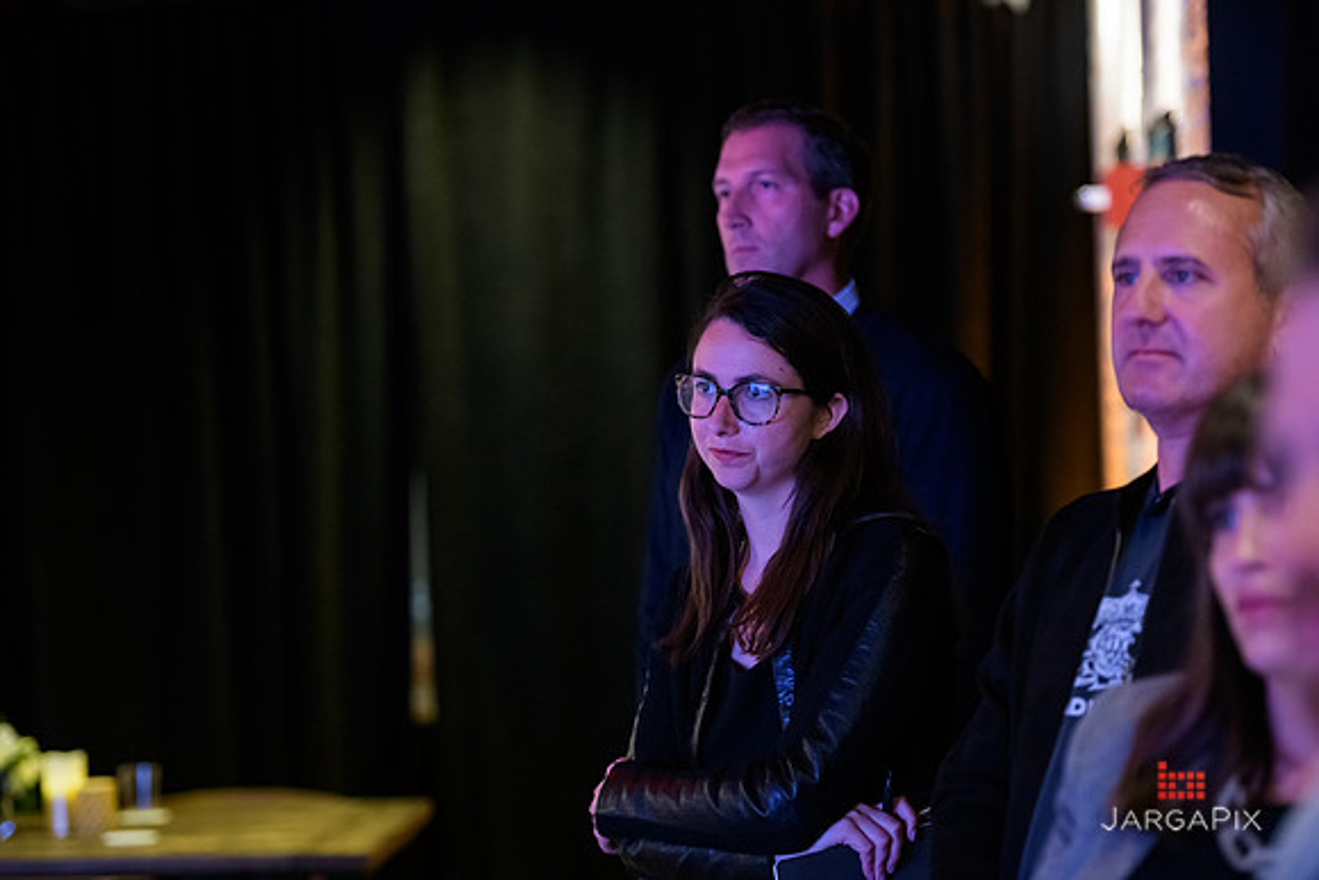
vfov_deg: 12.5
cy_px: 440
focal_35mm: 110
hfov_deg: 18.6
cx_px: 660
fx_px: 4031
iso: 3200
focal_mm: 110
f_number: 3.2
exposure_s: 1/60
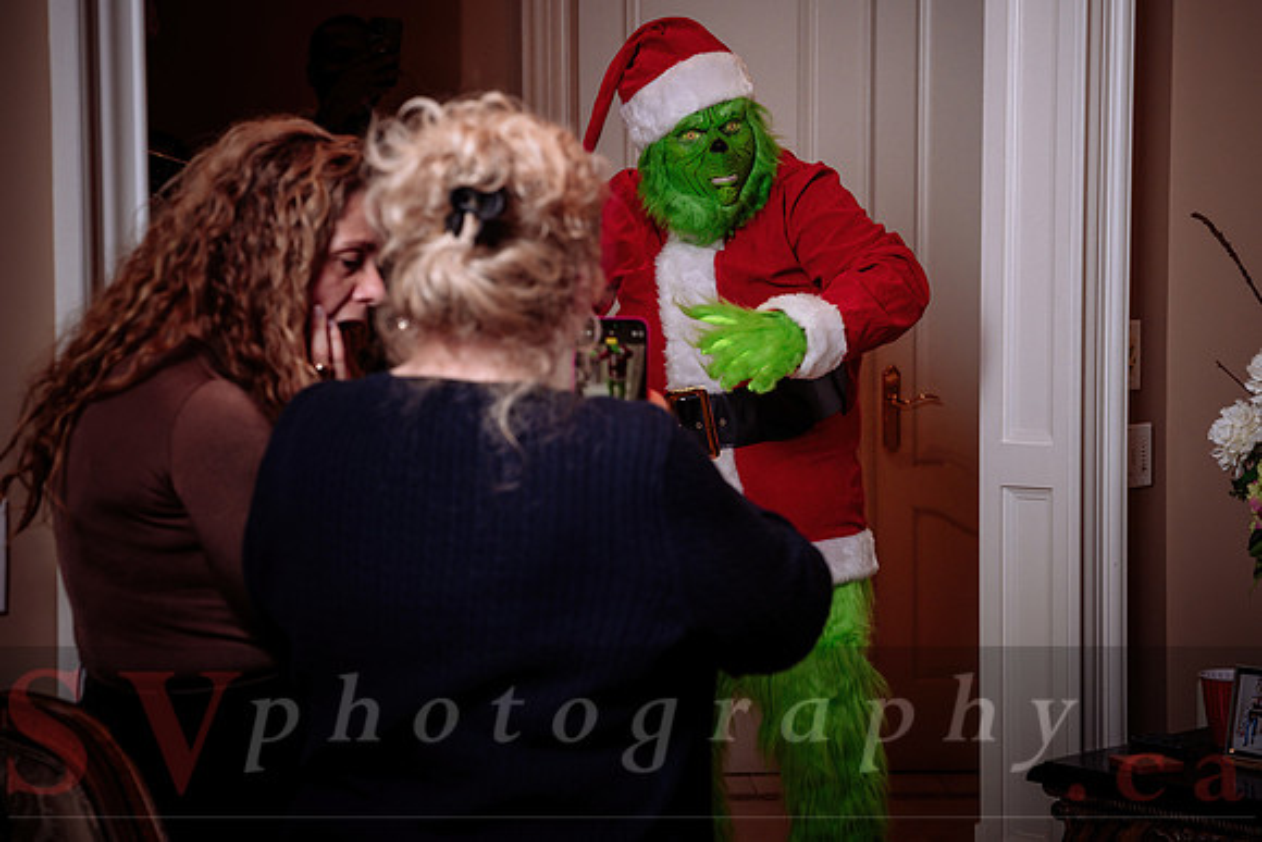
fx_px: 2641
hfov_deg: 26.9
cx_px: 707
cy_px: 386
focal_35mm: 75
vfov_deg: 18.1
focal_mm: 66
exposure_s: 1/200
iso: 500
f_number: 4.5
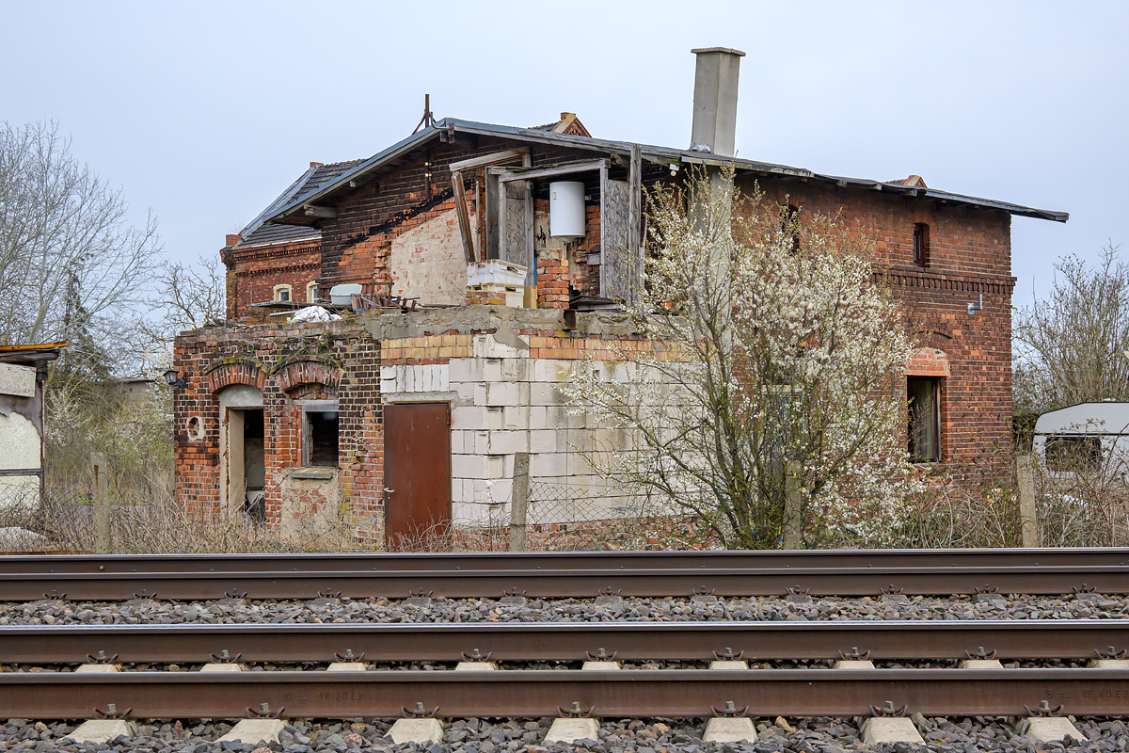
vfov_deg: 29.4
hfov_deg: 43.0
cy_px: 376
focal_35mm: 46
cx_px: 564
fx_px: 1435
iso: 400
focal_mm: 30.5
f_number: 6.7
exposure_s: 1/750
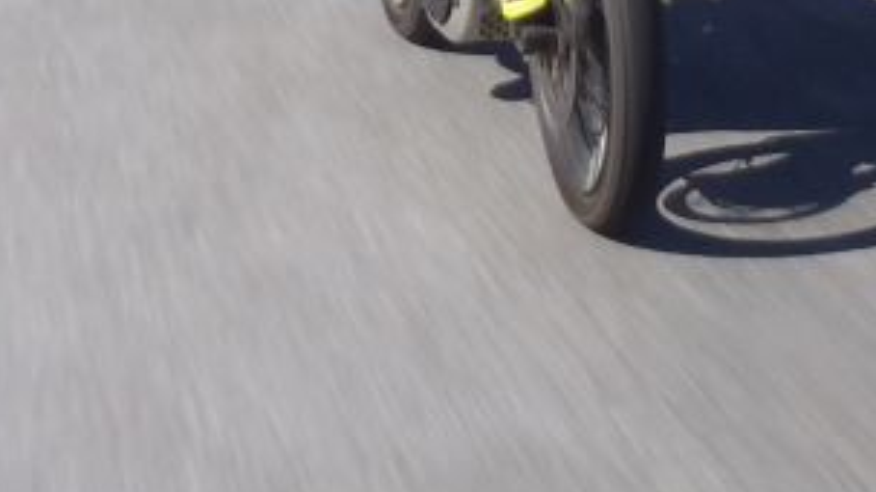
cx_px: 356
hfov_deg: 17.7
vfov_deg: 9.4
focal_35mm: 121
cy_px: -483
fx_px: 2809
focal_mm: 5
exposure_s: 1/80
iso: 80
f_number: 11
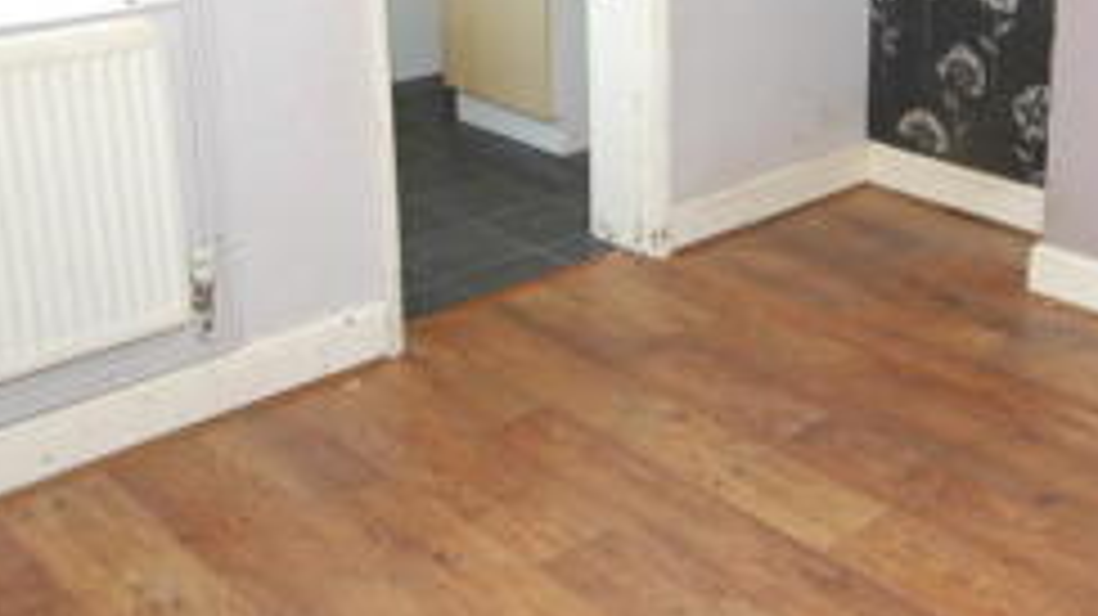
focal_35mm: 46
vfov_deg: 24.9
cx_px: 792
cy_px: 58
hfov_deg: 43.2
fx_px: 1351
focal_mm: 11
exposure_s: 1/60
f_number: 4
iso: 400
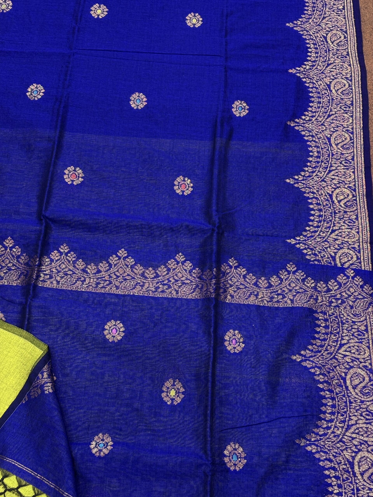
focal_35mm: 52
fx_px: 747
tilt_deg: -57.6
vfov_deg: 36.8
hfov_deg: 28.0
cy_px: 248
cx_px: 186
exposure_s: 1/33
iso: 125
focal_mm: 5.96
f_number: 1.6
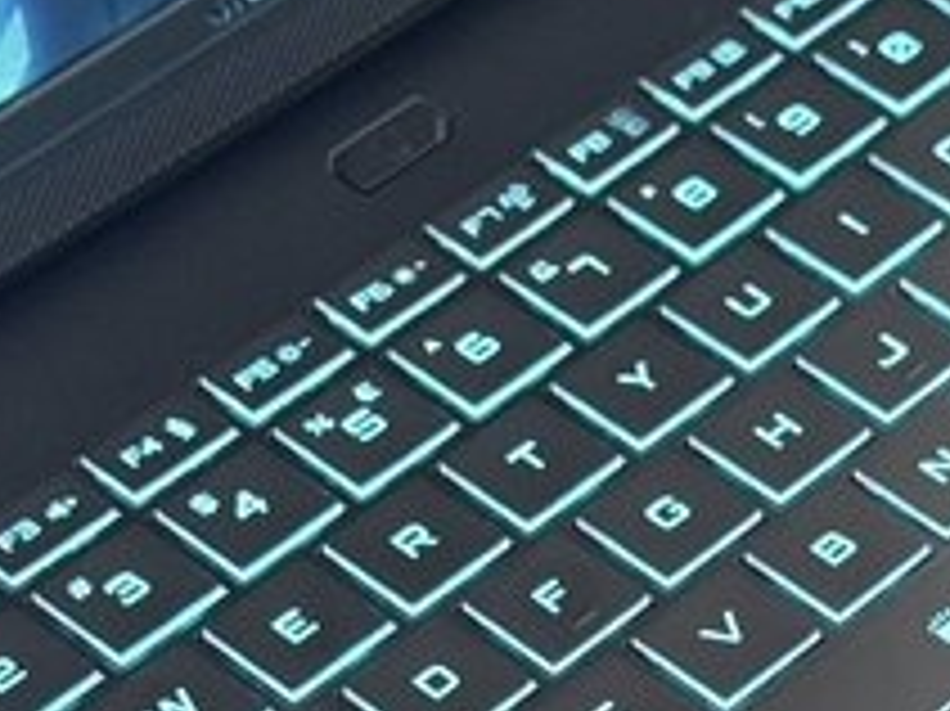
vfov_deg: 8.0
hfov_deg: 10.8
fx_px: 4992
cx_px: 936
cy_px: 918
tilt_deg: -49.8
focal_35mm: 182
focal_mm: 6.76
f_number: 1.78
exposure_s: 1/50
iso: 64
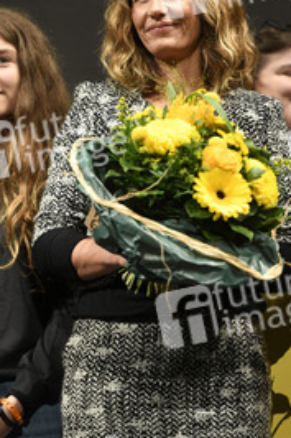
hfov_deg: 4.9
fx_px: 3375
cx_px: 90
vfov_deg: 7.4
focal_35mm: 278
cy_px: 227
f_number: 3.2
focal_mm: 185
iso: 1600
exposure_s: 1/200
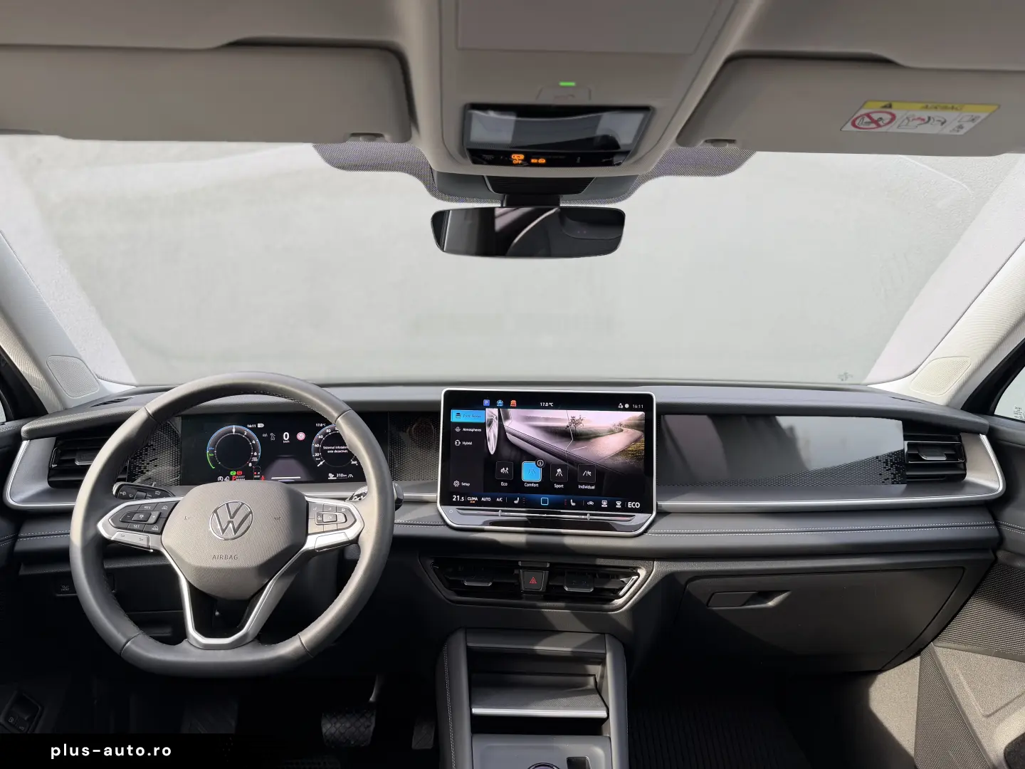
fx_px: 711
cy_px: 384
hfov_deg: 71.6
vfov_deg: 56.8
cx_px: 512
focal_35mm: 24
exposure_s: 1/144
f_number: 1.78
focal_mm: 6.76
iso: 50
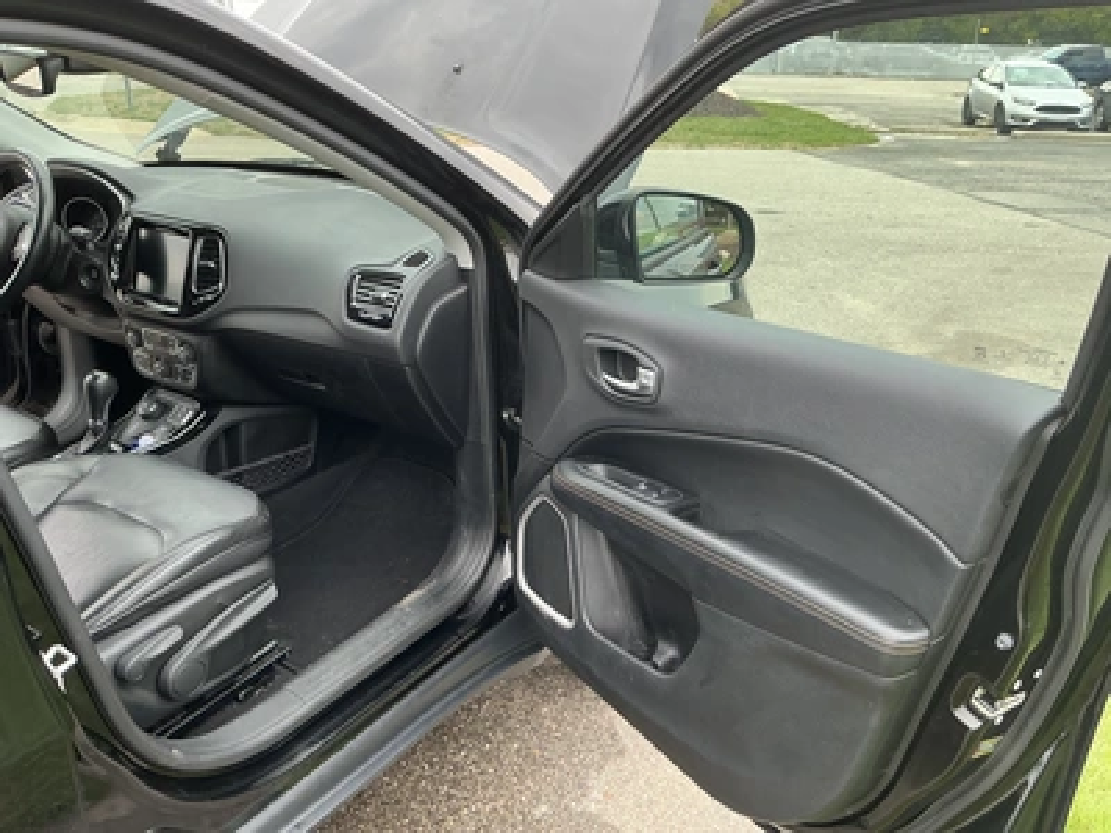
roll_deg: -1.9
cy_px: 416
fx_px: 899
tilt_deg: -17.5
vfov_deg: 49.7
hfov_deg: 63.4
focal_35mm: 28
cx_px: 556
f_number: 1.8
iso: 16
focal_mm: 3
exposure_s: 1/122
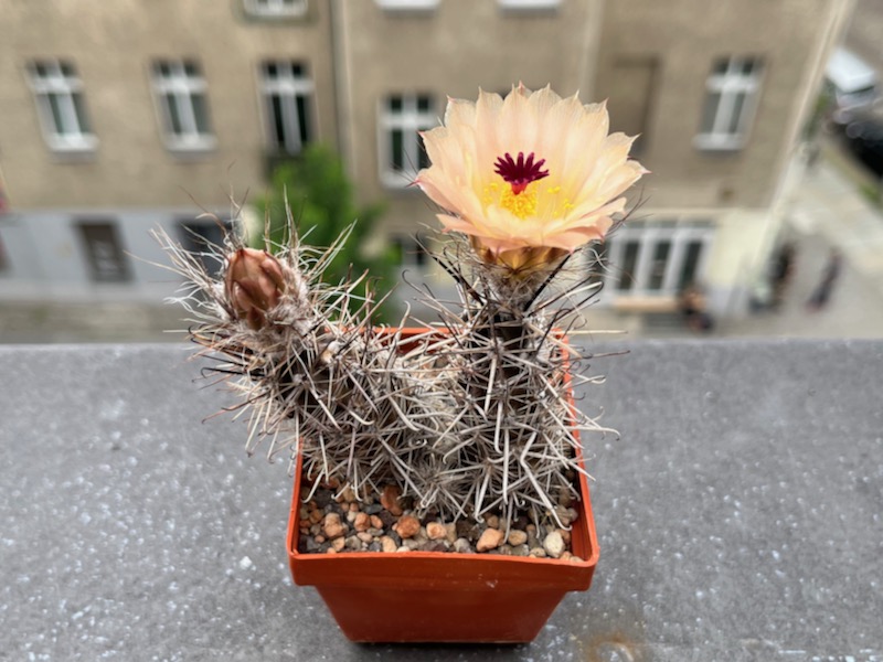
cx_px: 442
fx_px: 663
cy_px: 331
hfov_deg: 67.3
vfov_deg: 53.1
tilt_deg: -45.1
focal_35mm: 26
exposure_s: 1/816
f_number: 1.6
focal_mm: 5.1
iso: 50
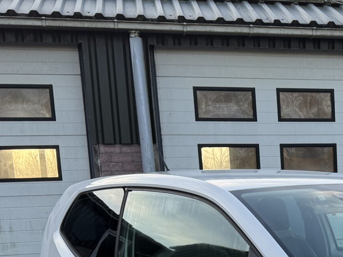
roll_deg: +2.0
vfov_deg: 19.1
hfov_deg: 24.8
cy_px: 301
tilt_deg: -8.7
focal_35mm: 73
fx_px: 723
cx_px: 381
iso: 80
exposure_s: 1/547
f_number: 1.78
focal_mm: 6.76
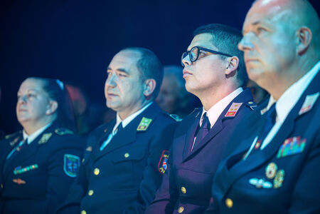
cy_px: 107
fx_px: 978
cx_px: 160
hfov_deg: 18.6
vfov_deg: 12.5
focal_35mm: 110
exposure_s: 1/250
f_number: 2.8
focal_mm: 110
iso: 2800
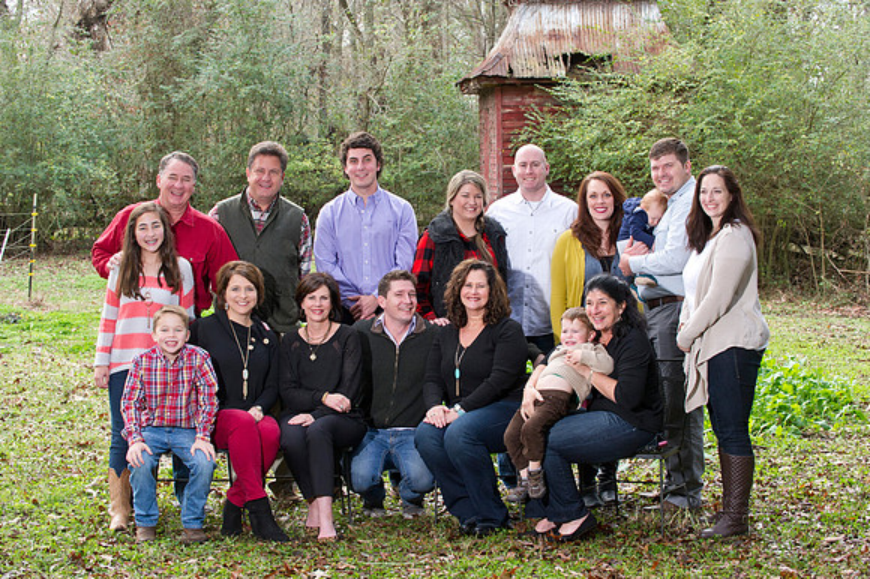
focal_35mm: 80
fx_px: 1932
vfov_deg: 17.0
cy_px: 290
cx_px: 435
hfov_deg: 25.4
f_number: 7.1
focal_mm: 80
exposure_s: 1/125
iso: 1250
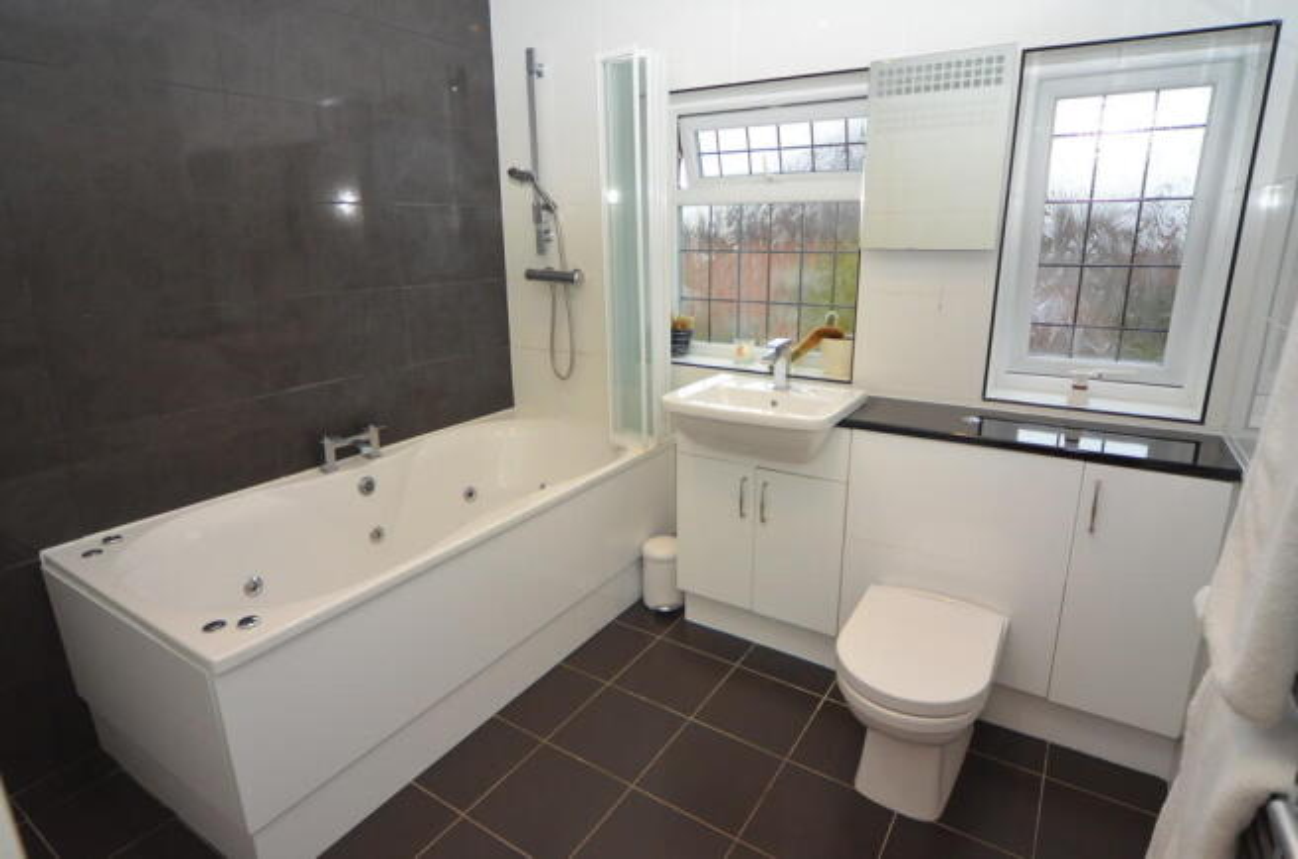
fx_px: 647
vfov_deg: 67.1
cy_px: 430
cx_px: 649
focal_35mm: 18
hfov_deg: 90.1
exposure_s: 1/60
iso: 1250
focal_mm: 12
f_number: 4.5
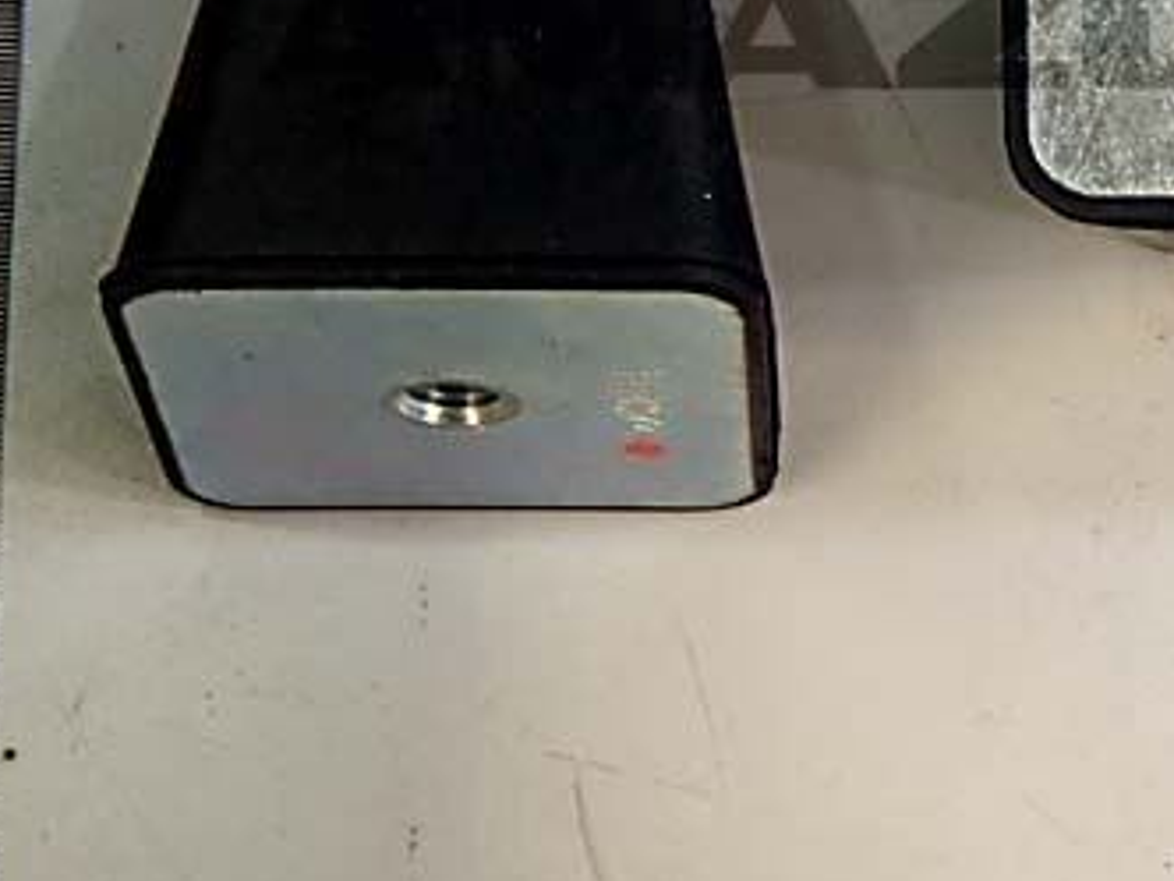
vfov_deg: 11.3
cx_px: 937
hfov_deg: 15.0
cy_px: 110
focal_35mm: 131
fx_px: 4443
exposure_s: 1/10
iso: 400
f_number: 5.5
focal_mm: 12.26
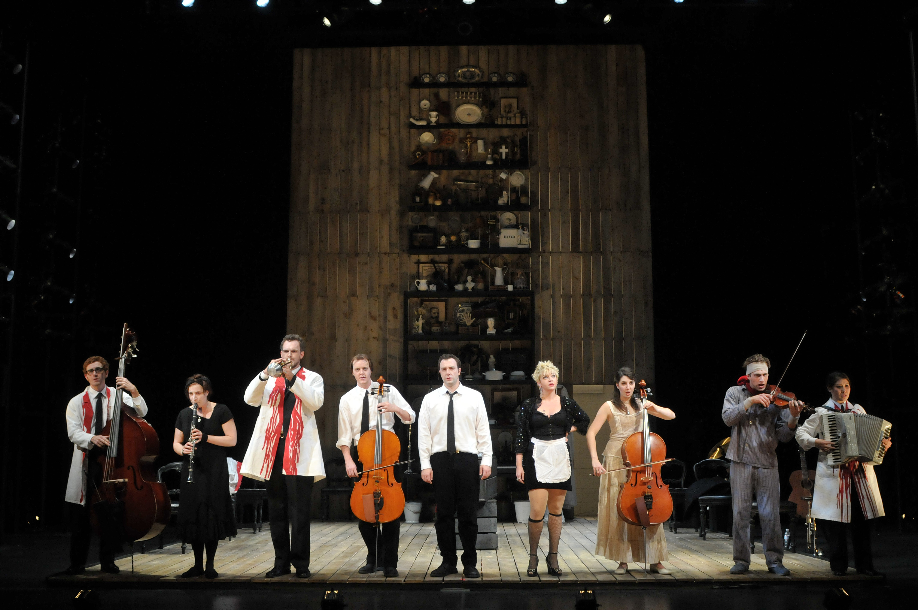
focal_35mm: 36
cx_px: 459
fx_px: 917
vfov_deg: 36.8
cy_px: 305
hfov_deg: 53.2
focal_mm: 24
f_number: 4.5
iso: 1000
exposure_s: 1/200
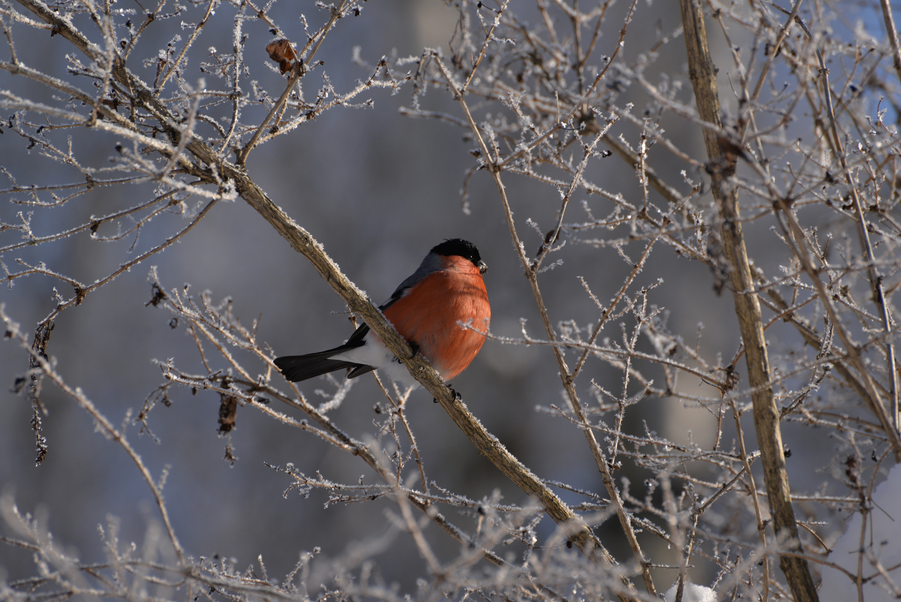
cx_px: 450
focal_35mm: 300
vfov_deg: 4.6
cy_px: 301
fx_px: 7511
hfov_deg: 6.9
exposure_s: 1/1000
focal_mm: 300
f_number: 8
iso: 125
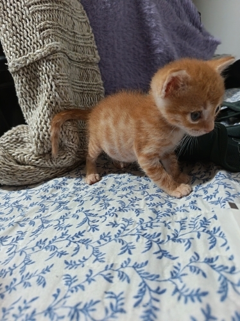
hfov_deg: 56.7
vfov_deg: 71.6
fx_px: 222
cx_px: 120
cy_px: 160
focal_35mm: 24
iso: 4306
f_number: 1.75
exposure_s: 1/33.3
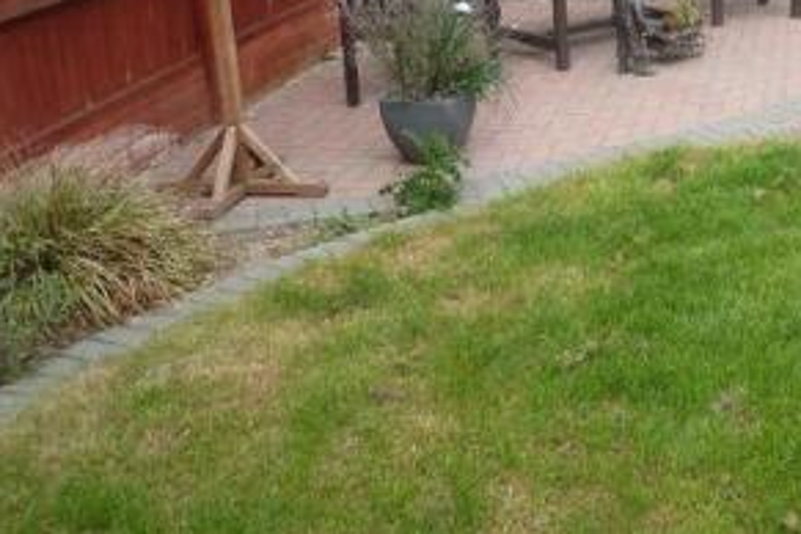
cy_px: 131
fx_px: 1157
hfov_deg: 35.1
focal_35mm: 52
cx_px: 775
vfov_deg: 25.7
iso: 80
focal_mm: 4.1
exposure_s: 1/125
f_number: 4
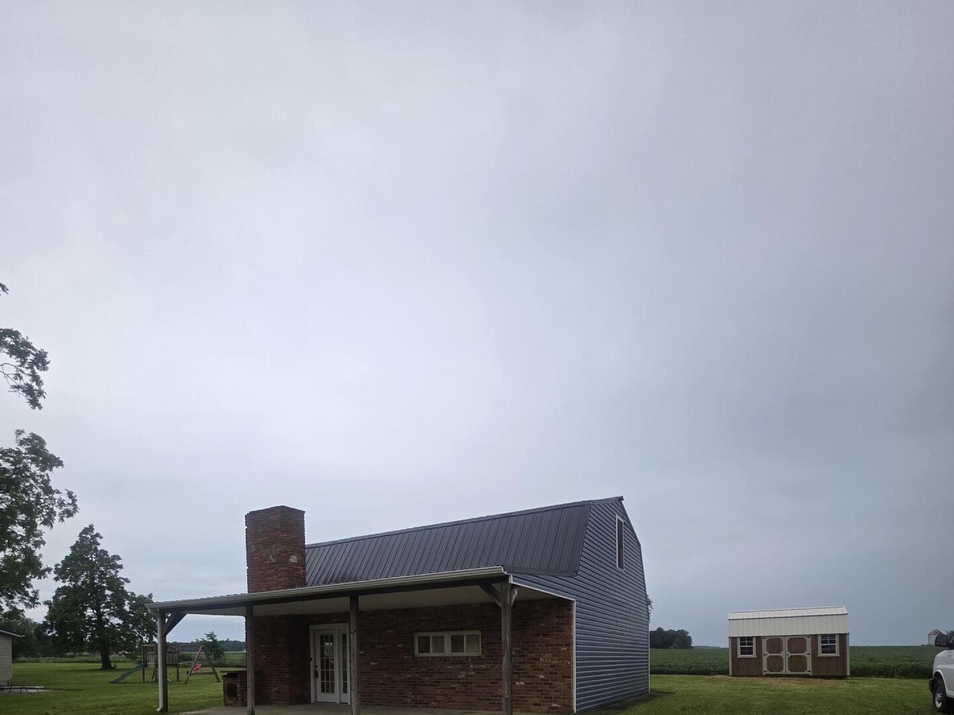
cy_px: 652
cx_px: 476
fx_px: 496
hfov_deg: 87.8
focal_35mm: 18
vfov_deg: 60.0
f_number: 1.9
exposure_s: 1/120
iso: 80
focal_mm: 2.2
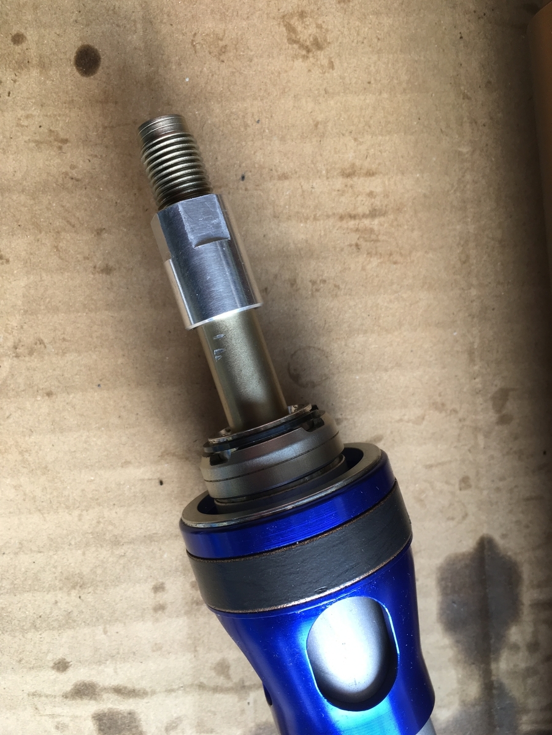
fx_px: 617
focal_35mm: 29
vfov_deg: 61.7
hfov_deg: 48.2
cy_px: 368
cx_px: 276
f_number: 2.2
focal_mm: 4.15
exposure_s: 1/120
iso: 40
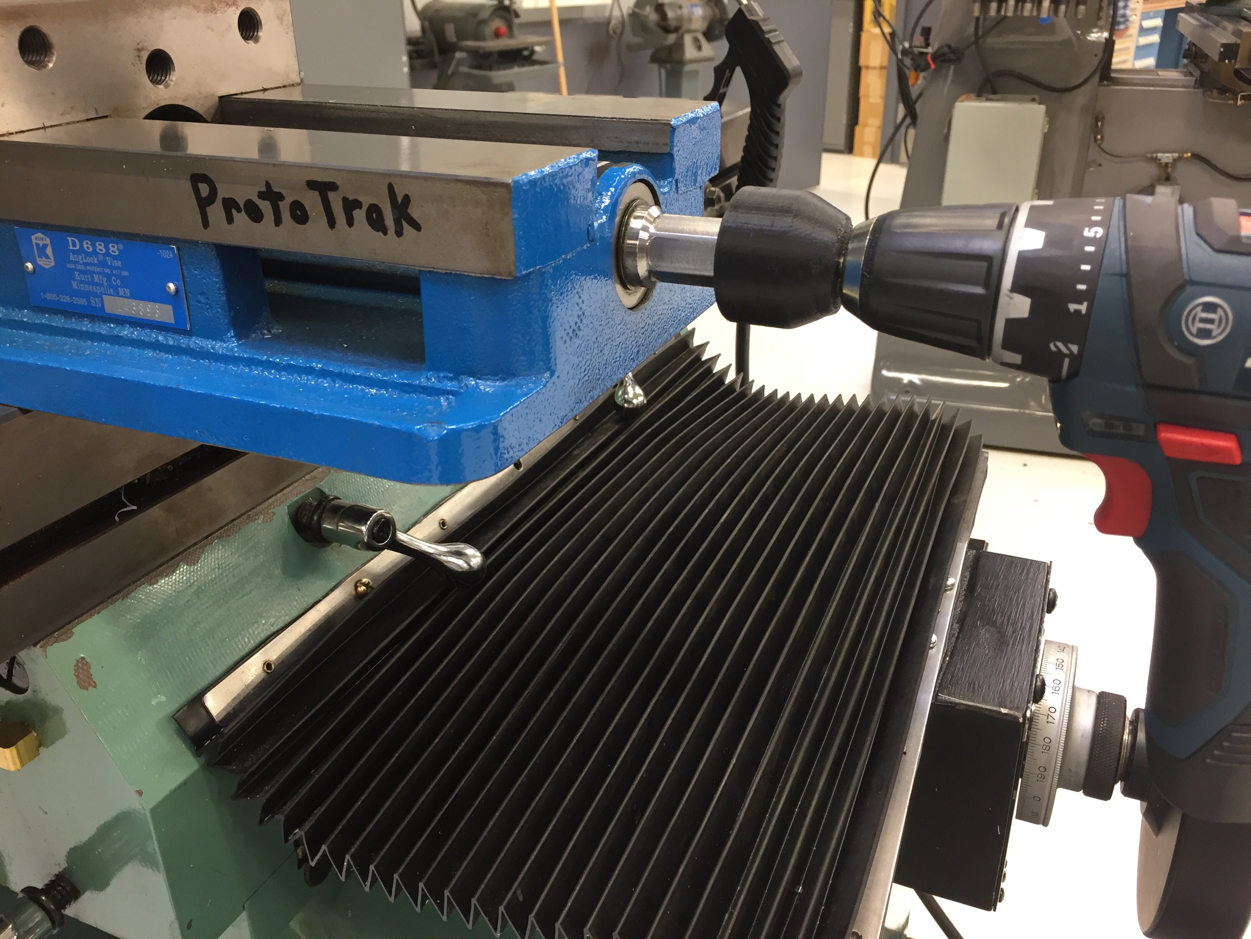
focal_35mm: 29
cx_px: 626
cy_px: 470
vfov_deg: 48.2
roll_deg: +1.5
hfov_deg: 61.7
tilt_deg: -25.1
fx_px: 1048
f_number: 2.2
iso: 80
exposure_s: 1/30
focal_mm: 4.15
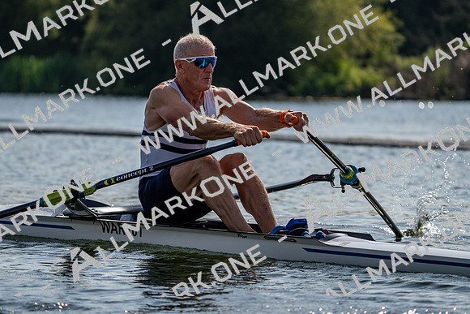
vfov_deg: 6.1
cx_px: 235
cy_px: 157
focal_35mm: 225
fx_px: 2938
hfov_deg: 9.1
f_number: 5.6
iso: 100
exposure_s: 1/1600
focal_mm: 225
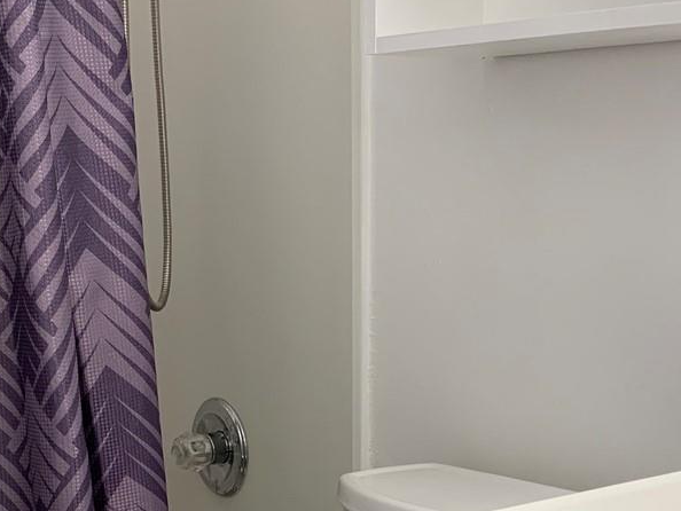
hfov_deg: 27.8
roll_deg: +0.3
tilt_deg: -16.8
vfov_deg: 20.1
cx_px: 332
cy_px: 566
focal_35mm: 70
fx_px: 1378
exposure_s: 1/60
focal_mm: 4.25
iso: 100
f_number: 1.8
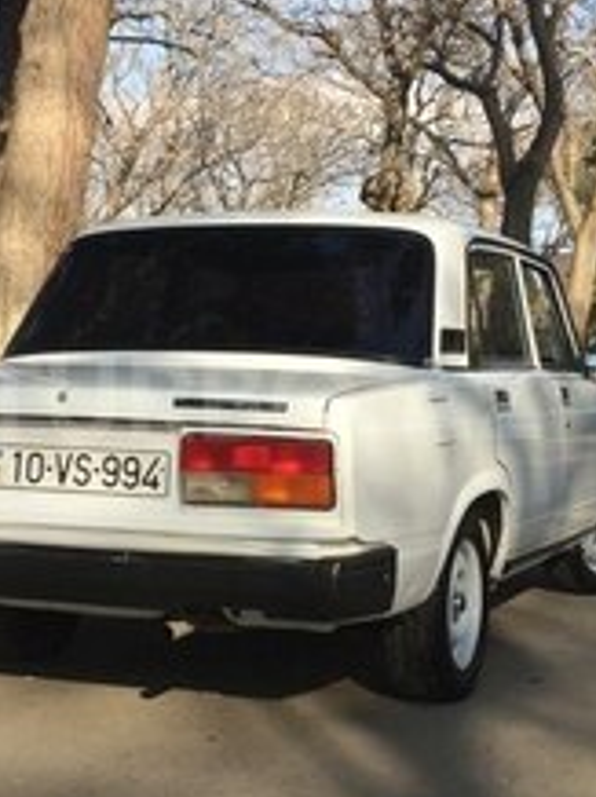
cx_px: 260
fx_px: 1518
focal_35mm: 66
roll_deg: -1.3
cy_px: 398
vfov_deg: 29.4
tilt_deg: -2.2
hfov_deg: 22.2
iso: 32
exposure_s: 1/1172
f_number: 2.2
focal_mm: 4.15
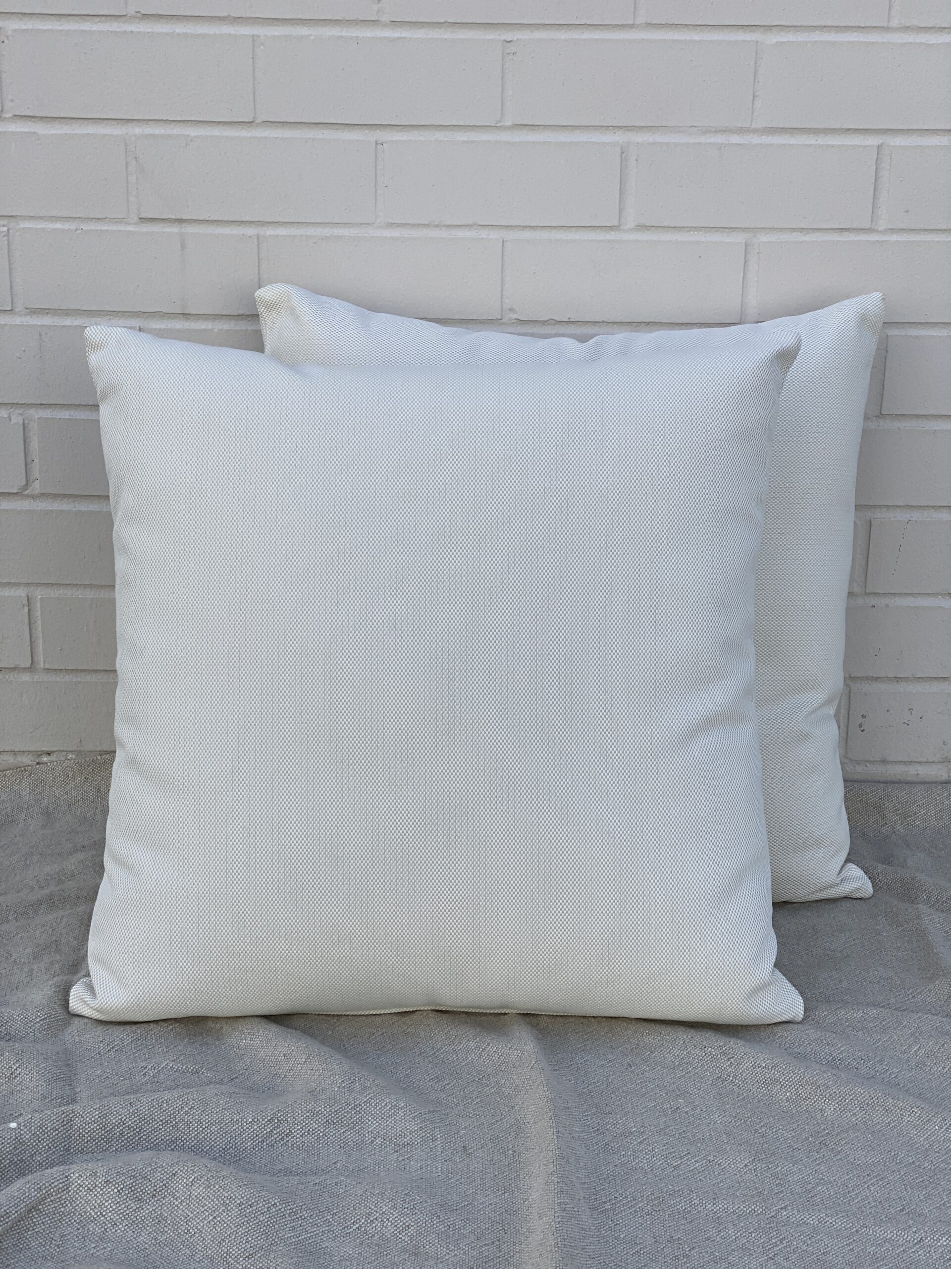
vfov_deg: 36.8
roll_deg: -1.8
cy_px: 634
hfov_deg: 28.0
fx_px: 1905
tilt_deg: -16.4
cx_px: 476
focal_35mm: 52
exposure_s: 1/1170
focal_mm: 6
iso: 20
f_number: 2
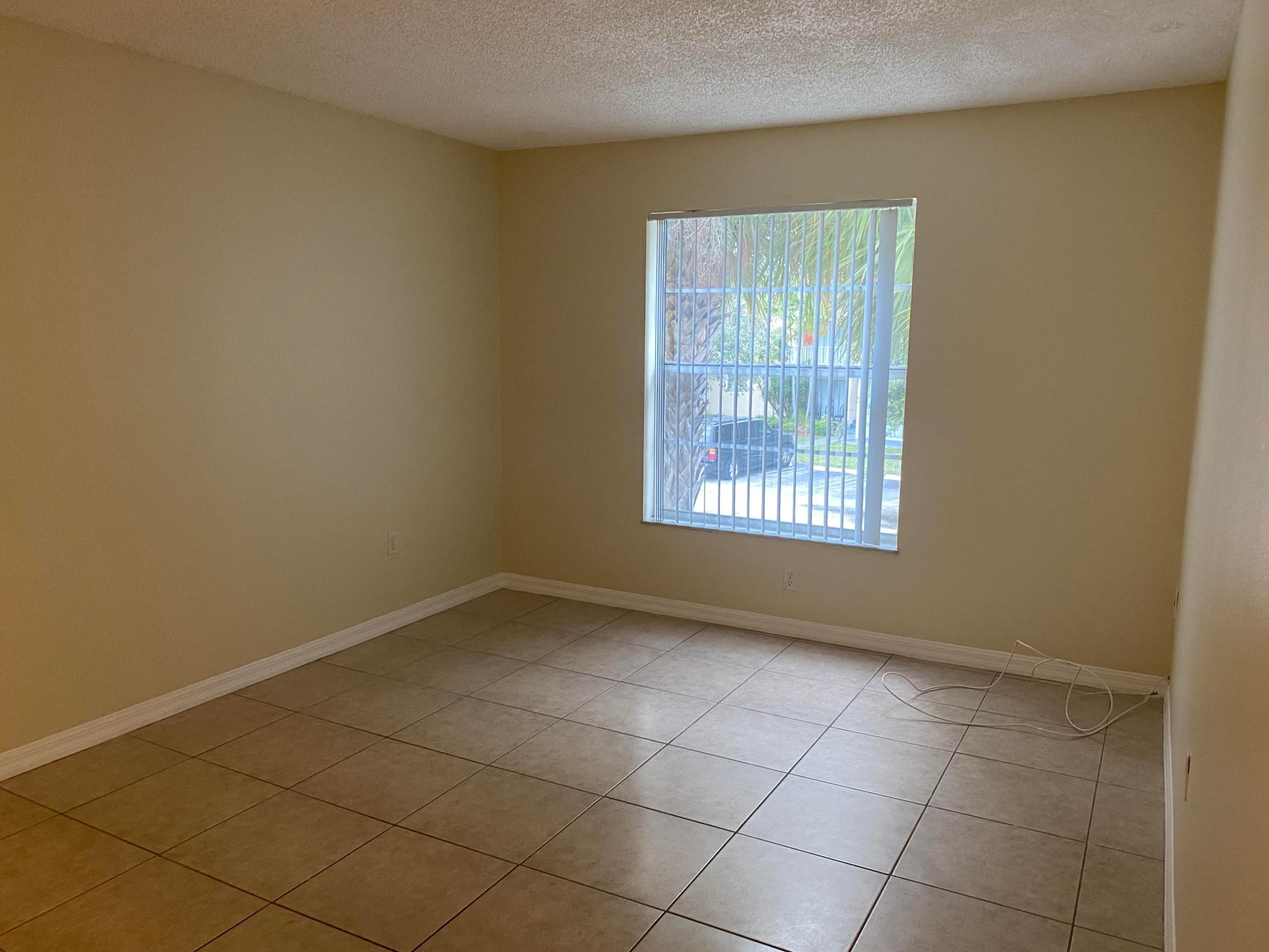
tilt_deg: -8.0
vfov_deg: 53.1
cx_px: 634
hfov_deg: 67.3
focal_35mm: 26
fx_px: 953
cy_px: 476
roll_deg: -0.6
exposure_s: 1/60
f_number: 1.8
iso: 160
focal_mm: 4.25
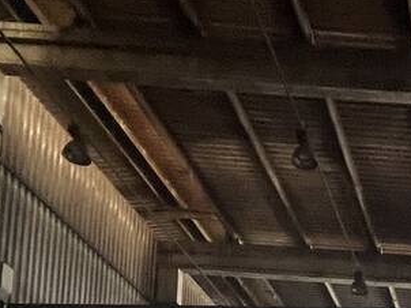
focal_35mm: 62
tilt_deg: +7.2
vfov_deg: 18.9
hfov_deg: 26.4
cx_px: 538
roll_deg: +1.6
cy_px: 533
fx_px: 736
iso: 400
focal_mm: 1.57
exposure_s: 1/60
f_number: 1.8
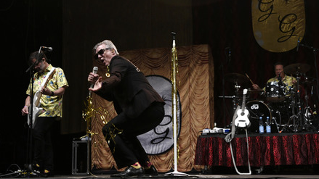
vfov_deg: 27.7
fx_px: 364
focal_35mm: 43
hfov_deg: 47.4
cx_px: 157
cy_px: 81
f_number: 3.5
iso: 1600
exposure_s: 1/200
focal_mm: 40
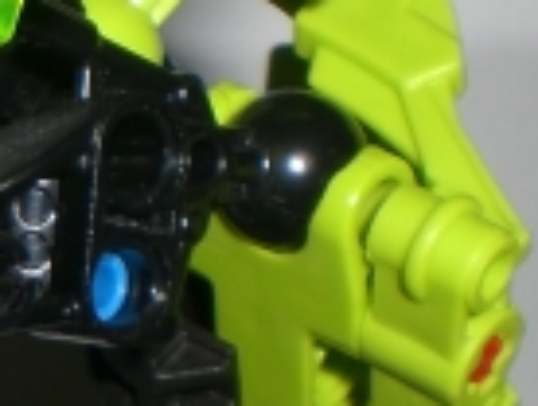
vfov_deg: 8.2
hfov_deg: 10.7
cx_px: -327
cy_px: 734
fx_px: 2740
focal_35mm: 176
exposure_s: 1/60
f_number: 4.4
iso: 50
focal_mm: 6.3
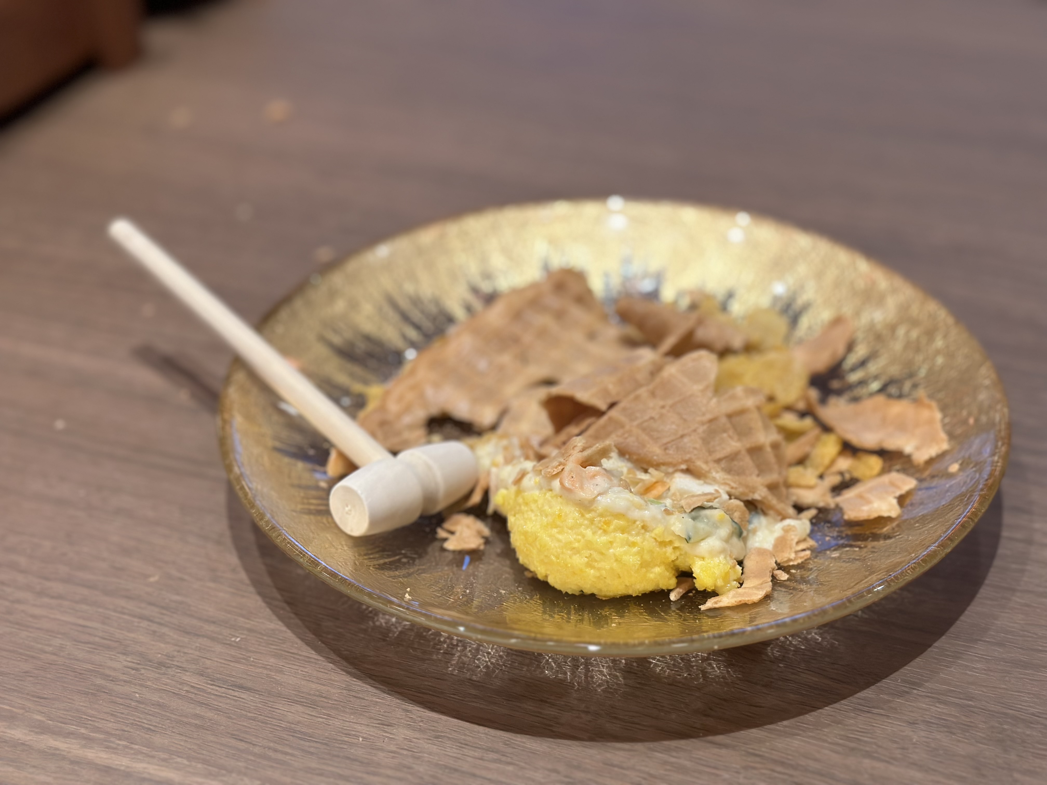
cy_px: 392
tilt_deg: -35.0
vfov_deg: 30.3
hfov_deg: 39.7
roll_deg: +1.2
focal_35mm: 48
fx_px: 1452
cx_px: 524
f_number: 1.78
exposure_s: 1/120
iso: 125
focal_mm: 6.86
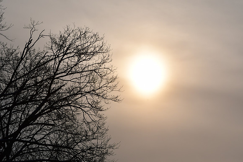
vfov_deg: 9.9
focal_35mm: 138
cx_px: 122
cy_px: 81
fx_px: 932
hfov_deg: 14.9
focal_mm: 92
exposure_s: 1/1250
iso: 200
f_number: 16
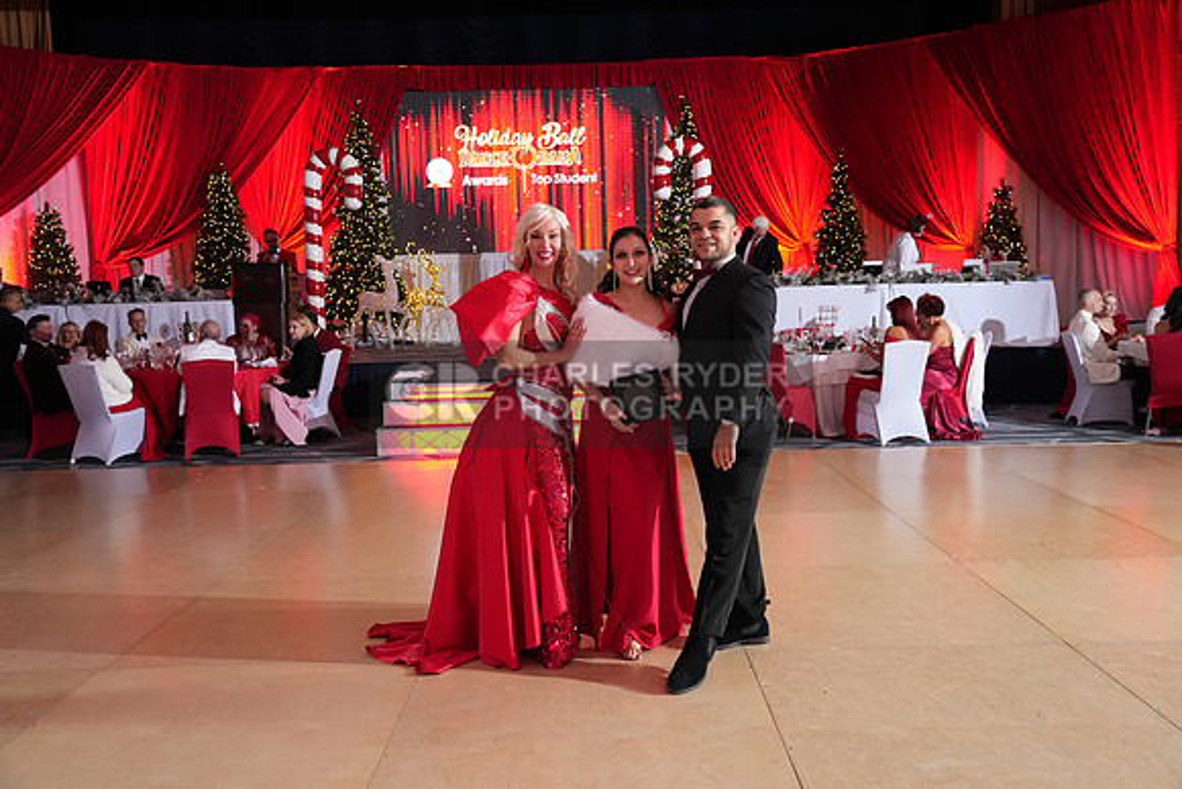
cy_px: 394
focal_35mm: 31
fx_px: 1018
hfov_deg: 60.3
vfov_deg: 42.3
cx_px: 591
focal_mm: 31
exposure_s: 1/200
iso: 3200
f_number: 4
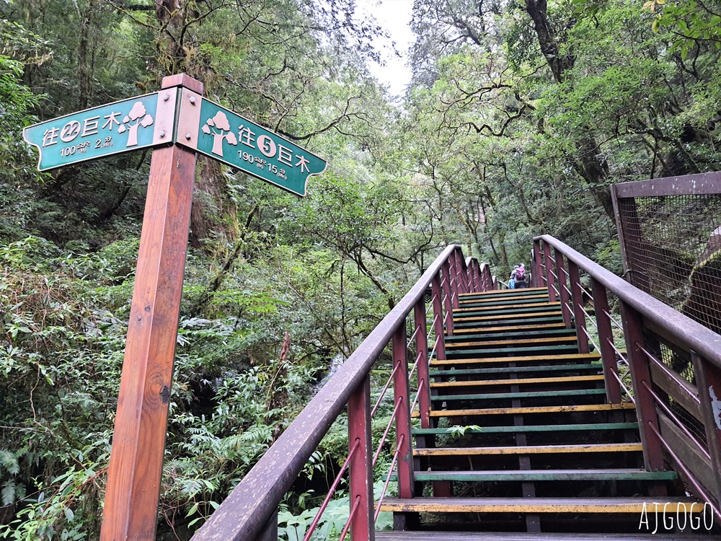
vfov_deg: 53.1
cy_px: 270
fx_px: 542
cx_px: 360
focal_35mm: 26
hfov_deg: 67.3
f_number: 1.7
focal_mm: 4.32
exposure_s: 1/120
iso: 250
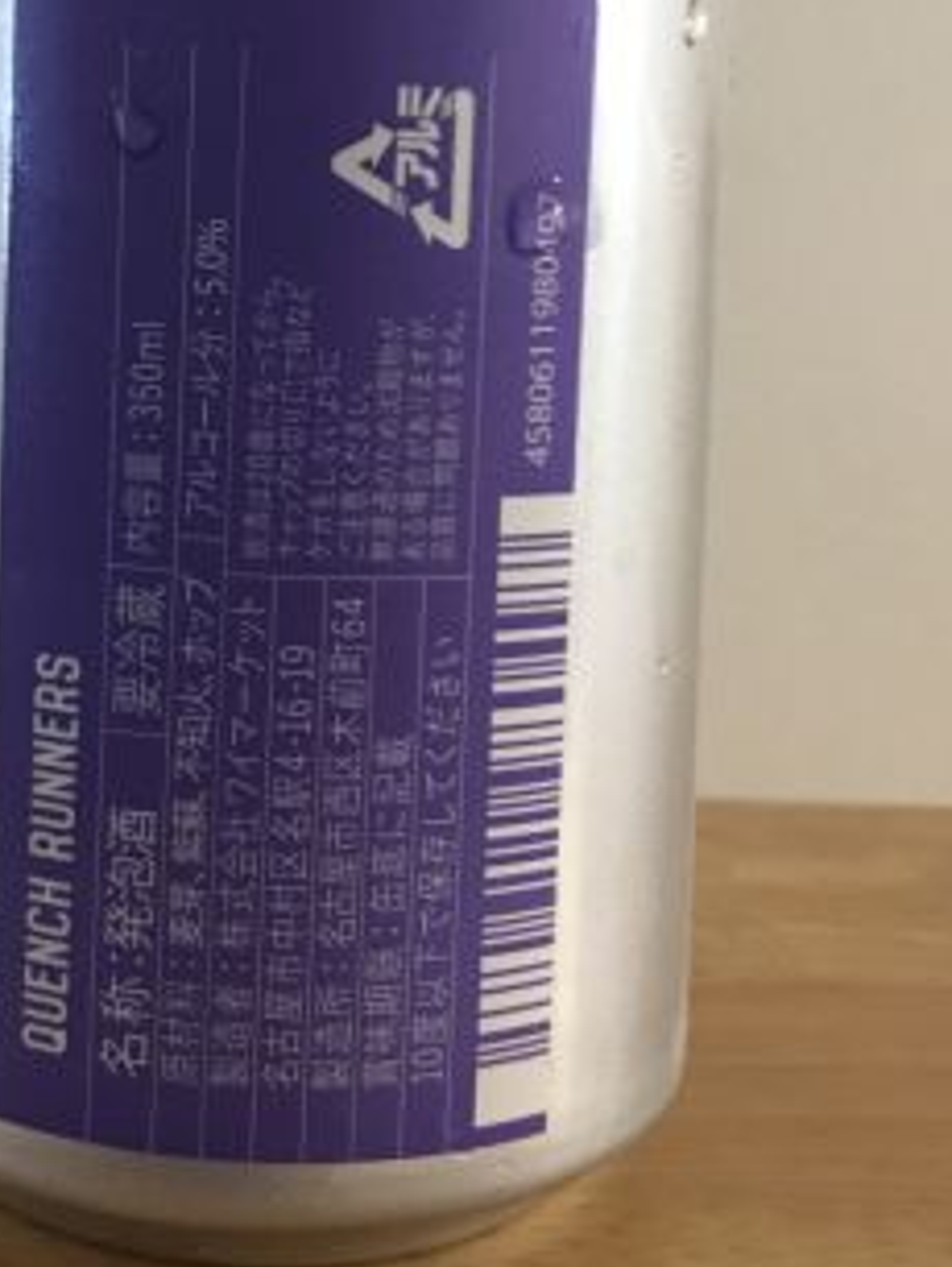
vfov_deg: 34.6
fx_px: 1977
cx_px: 265
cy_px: 292
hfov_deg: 26.8
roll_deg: -1.6
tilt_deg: -3.2
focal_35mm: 54
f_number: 2.4
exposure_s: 1/15
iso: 250
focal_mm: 3.3
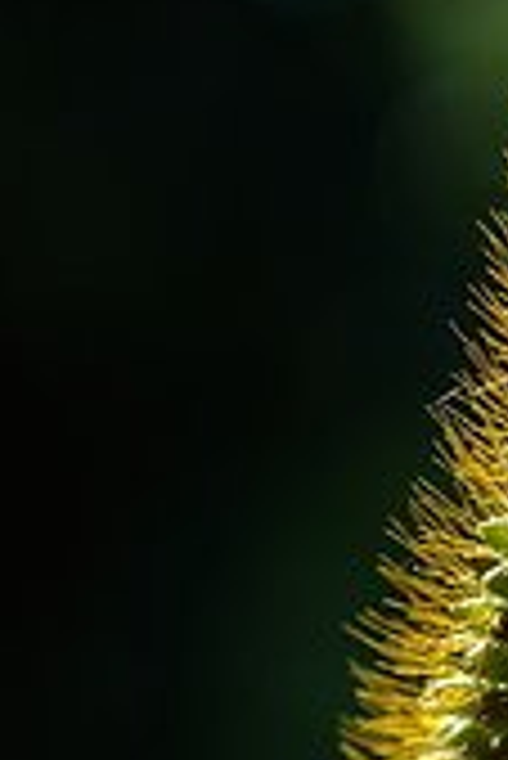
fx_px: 7213
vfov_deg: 6.0
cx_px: 611
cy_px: 688
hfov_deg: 4.0
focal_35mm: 342
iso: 200
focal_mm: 75
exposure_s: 1/400
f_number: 7.1
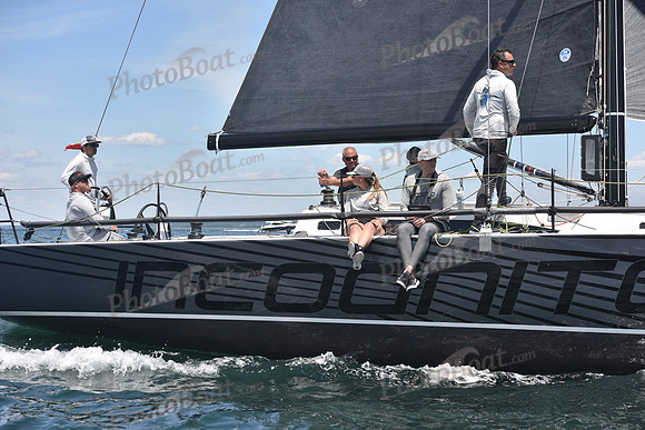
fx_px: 1254
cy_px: 215
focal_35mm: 70
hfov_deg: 28.8
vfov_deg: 19.5
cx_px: 322
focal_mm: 70
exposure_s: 1/800
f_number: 5.6
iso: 320
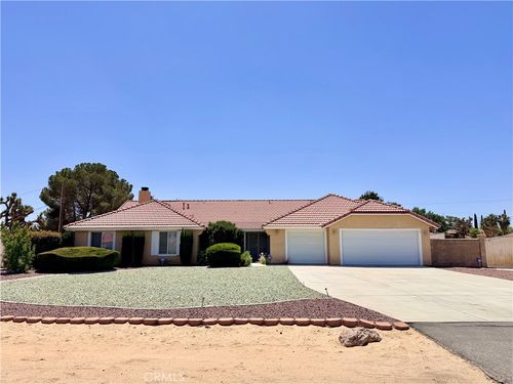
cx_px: 256
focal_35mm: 24
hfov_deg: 71.6
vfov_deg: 56.8
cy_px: 192
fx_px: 356
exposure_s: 1/9091
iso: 80
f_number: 1.78
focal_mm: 6.76
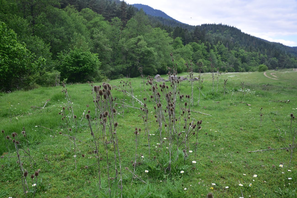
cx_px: 148
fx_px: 413
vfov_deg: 27.0
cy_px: 99
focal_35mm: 50
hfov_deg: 39.6
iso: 250
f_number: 7.1
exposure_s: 1/125
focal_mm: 50
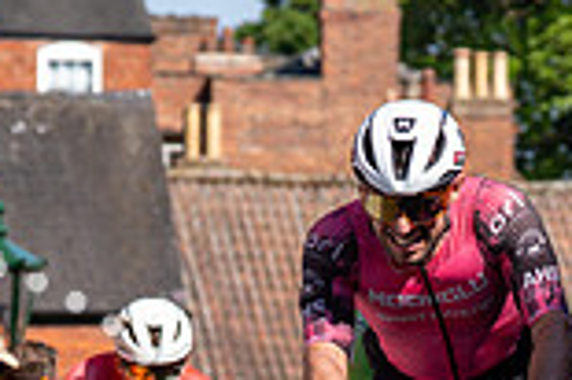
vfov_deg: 4.5
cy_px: 387
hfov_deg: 6.8
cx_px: 404
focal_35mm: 305
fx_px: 4841
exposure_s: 1/1000
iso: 100
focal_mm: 70
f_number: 3.5
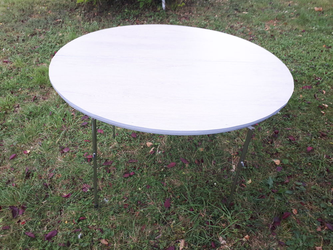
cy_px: 125
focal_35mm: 27
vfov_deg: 51.4
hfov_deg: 65.3
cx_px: 166
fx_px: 260
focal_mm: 3.6
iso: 40
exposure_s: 1/50
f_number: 1.9
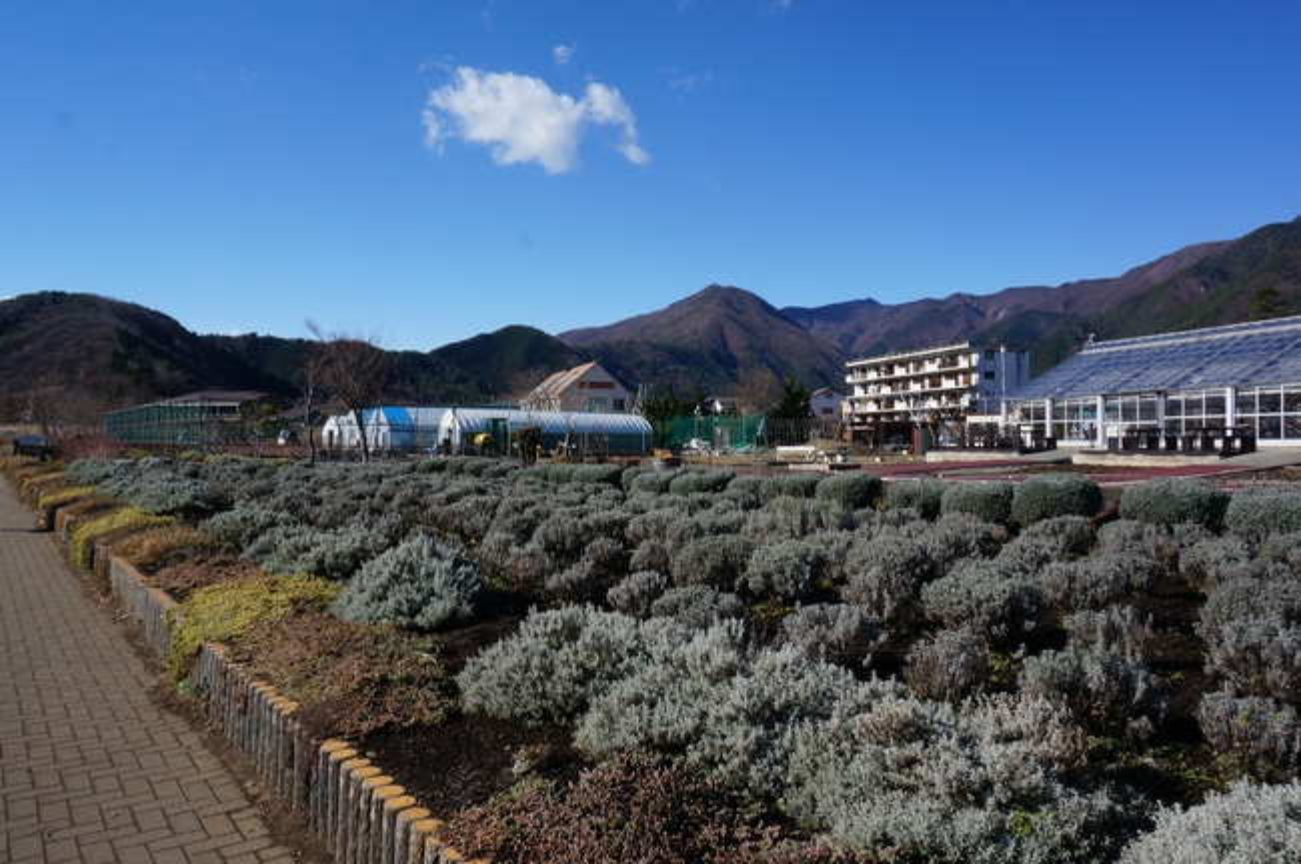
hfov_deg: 73.8
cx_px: 650
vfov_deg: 53.0
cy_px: 432
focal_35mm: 24
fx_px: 866
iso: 100
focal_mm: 16
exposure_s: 1/125
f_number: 13
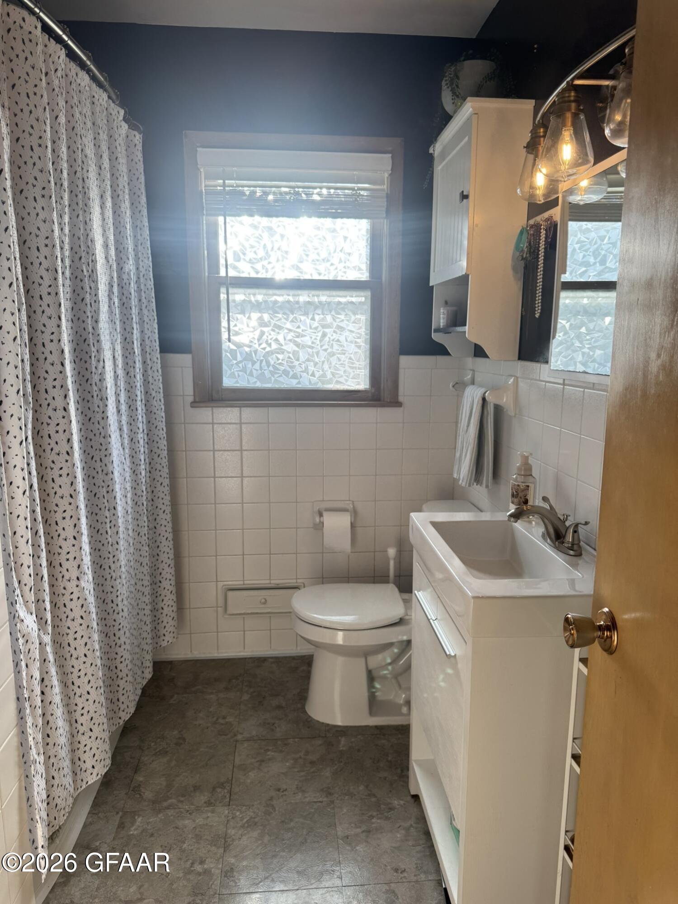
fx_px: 627
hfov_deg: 56.8
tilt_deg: -9.7
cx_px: 339
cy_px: 452
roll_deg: -0.7
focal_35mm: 24
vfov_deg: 71.6
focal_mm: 6.76
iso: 80
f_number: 1.78
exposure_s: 1/232
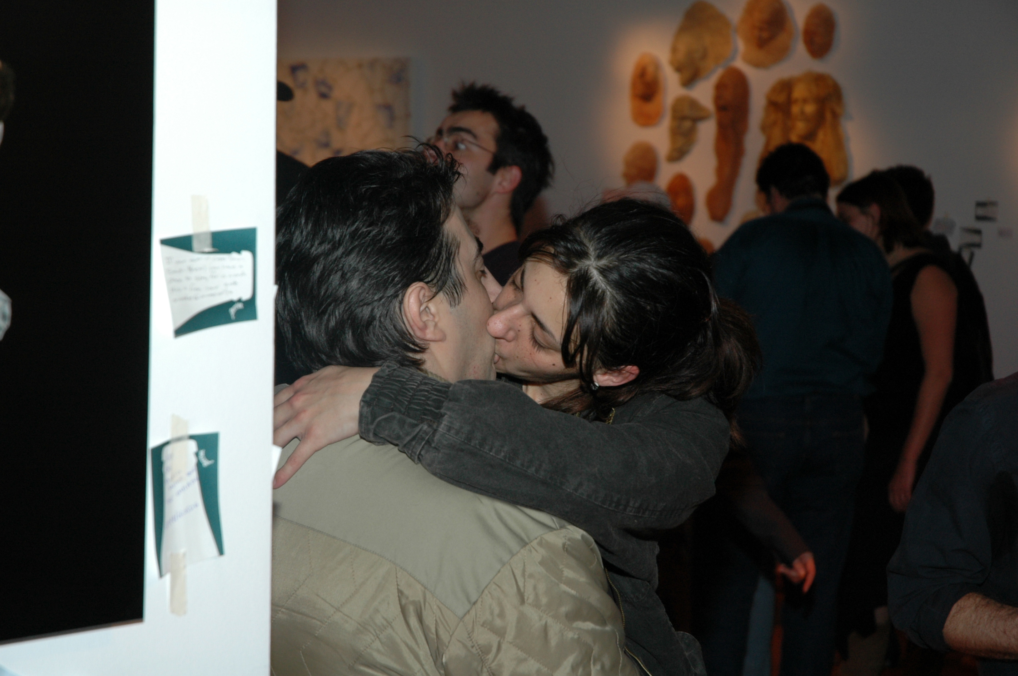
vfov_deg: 14.7
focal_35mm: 93
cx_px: 509
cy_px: 338
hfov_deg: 21.9
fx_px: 2627
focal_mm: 62
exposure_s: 1/60
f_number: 5
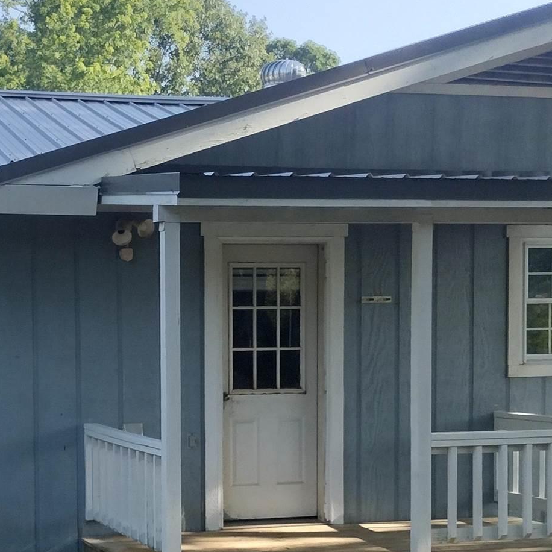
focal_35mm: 80
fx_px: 1443
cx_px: 103
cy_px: 413
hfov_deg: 21.4
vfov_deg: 21.5
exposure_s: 1/1073
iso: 100
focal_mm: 4.71
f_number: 1.7
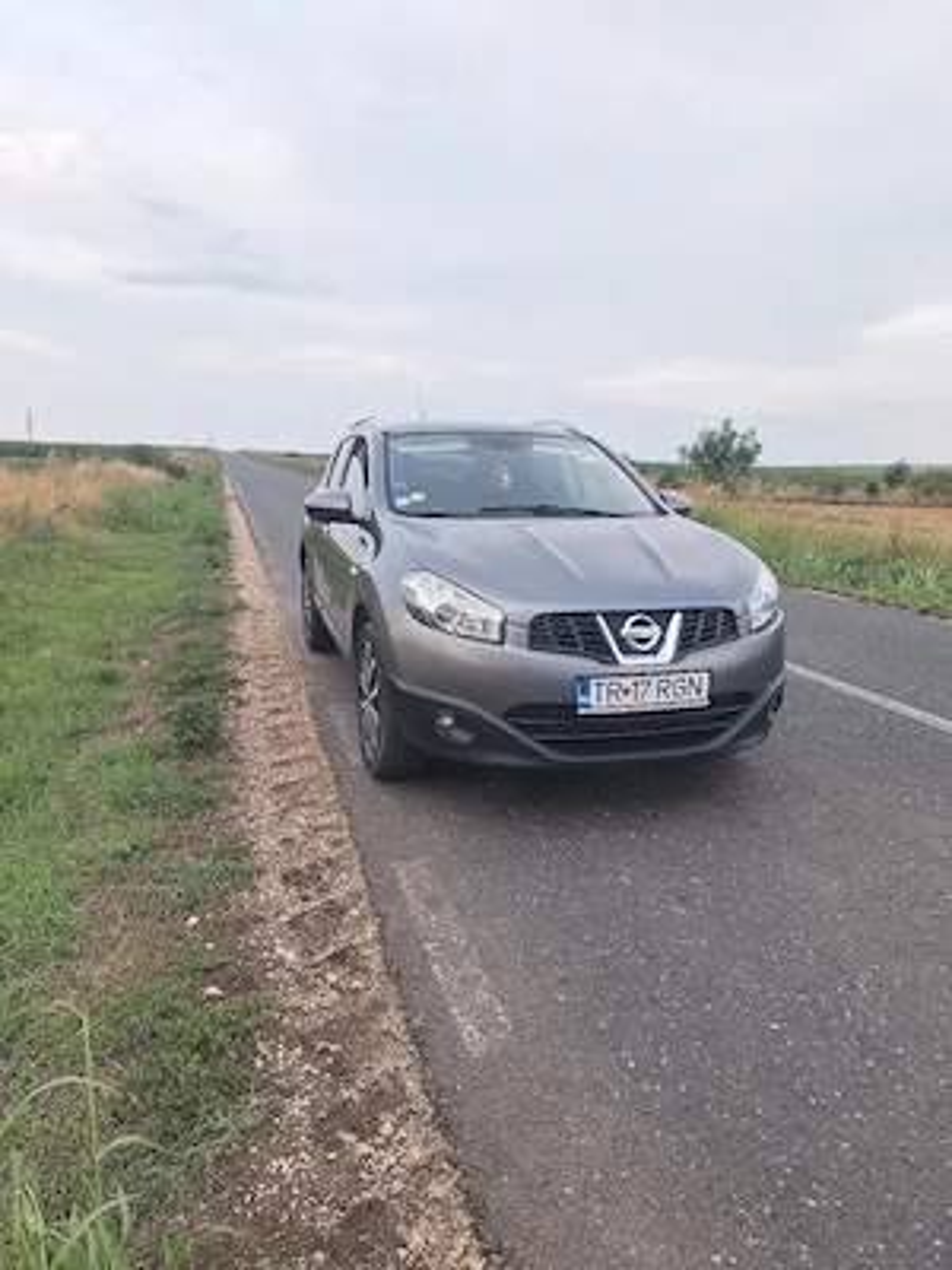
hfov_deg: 58.9
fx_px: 843
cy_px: 635
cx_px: 476
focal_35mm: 23
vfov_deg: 73.9
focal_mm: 5.54
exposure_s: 1/100
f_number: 1.8
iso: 50
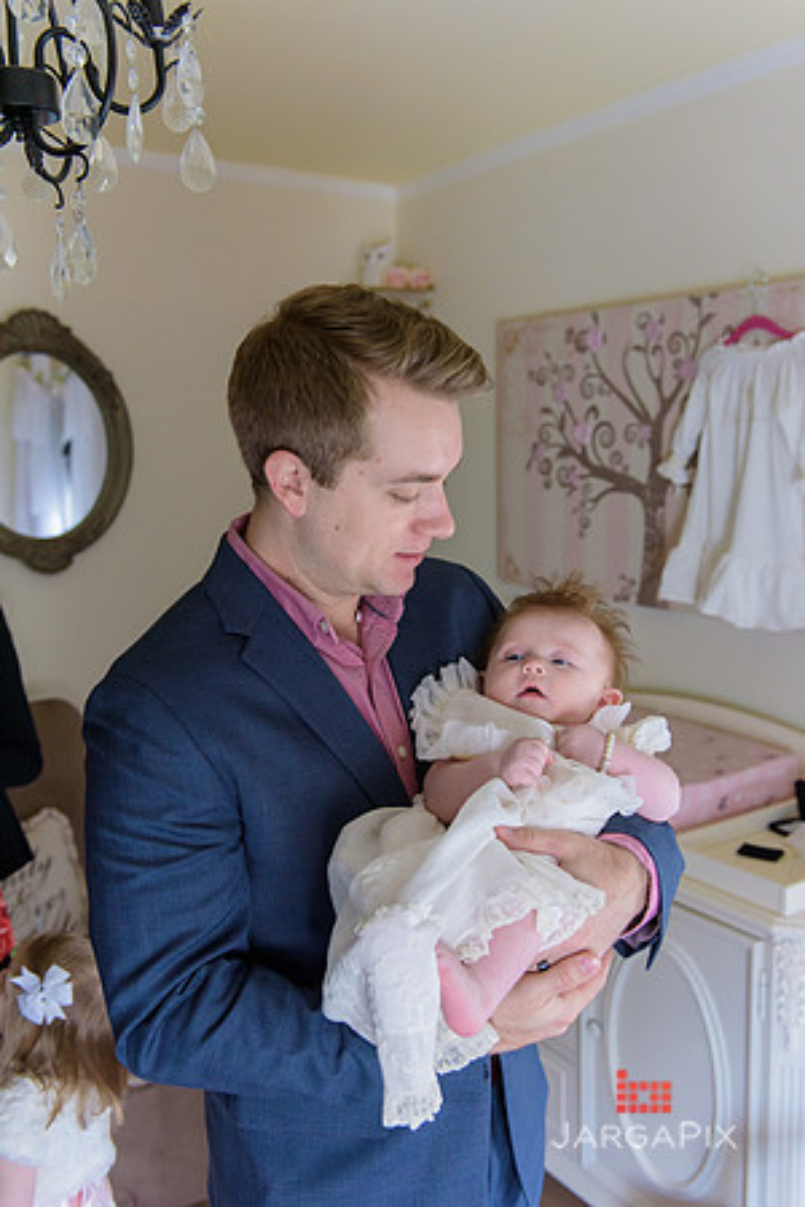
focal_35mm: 34
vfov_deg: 55.8
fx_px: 1140
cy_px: 604
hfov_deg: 38.9
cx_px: 402
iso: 1600
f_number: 3.2
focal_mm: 34
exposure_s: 1/125
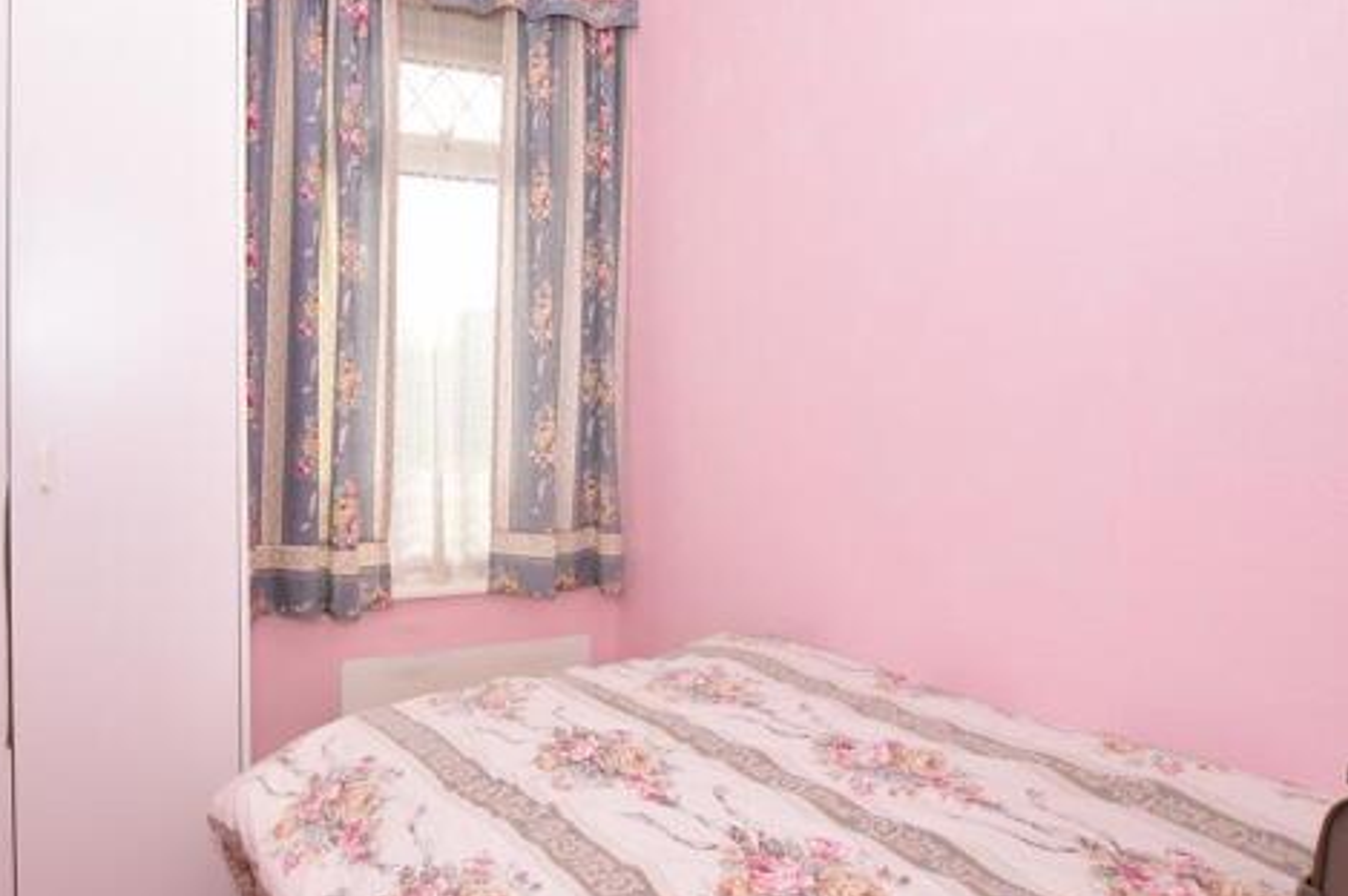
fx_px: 786
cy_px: 389
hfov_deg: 78.3
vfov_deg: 59.2
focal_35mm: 21
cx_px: 437
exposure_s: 1/200
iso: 400
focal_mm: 10
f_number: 8
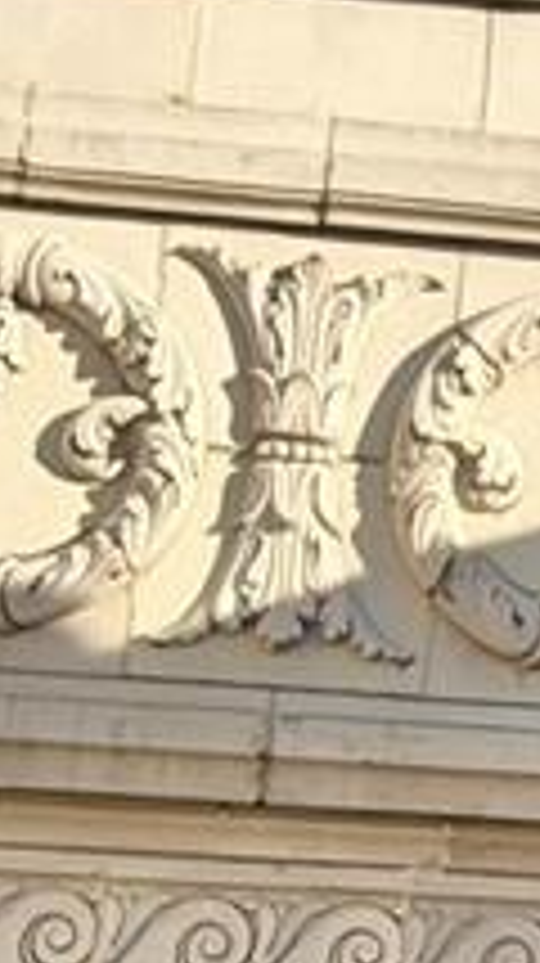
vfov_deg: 8.6
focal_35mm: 250
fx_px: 6379
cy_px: 9
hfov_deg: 4.5
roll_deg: +2.1
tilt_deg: +15.9
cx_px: 2142
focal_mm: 6.76
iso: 64
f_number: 1.78
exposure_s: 1/3534
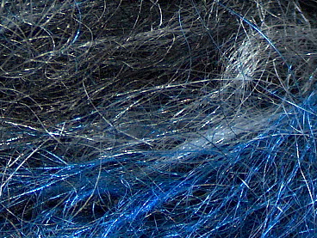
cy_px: -81
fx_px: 3200
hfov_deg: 5.7
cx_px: -28
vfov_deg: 4.3
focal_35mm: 349
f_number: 2.9
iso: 100
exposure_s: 1.14
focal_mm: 20.29
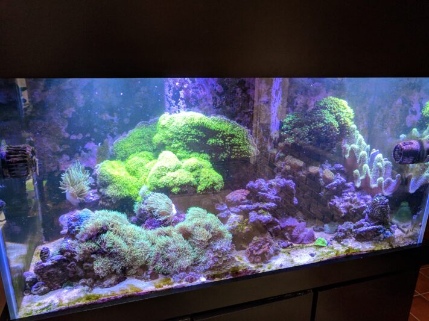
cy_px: 160
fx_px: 322
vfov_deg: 53.0
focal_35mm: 26
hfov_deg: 67.3
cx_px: 214
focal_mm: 4.67
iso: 256
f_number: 2
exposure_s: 1/60
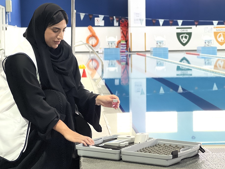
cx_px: 112
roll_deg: +0.3
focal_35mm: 77
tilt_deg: -4.2
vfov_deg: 19.1
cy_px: 84
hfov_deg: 25.3
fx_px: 501
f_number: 2.8
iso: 250
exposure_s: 1/100
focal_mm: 9
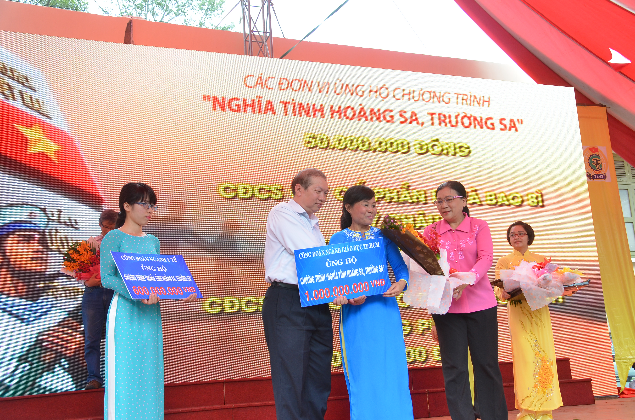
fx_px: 739
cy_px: 210
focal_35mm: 42
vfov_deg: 31.8
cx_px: 318
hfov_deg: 46.5
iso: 400
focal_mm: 28
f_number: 6.3
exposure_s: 1/125
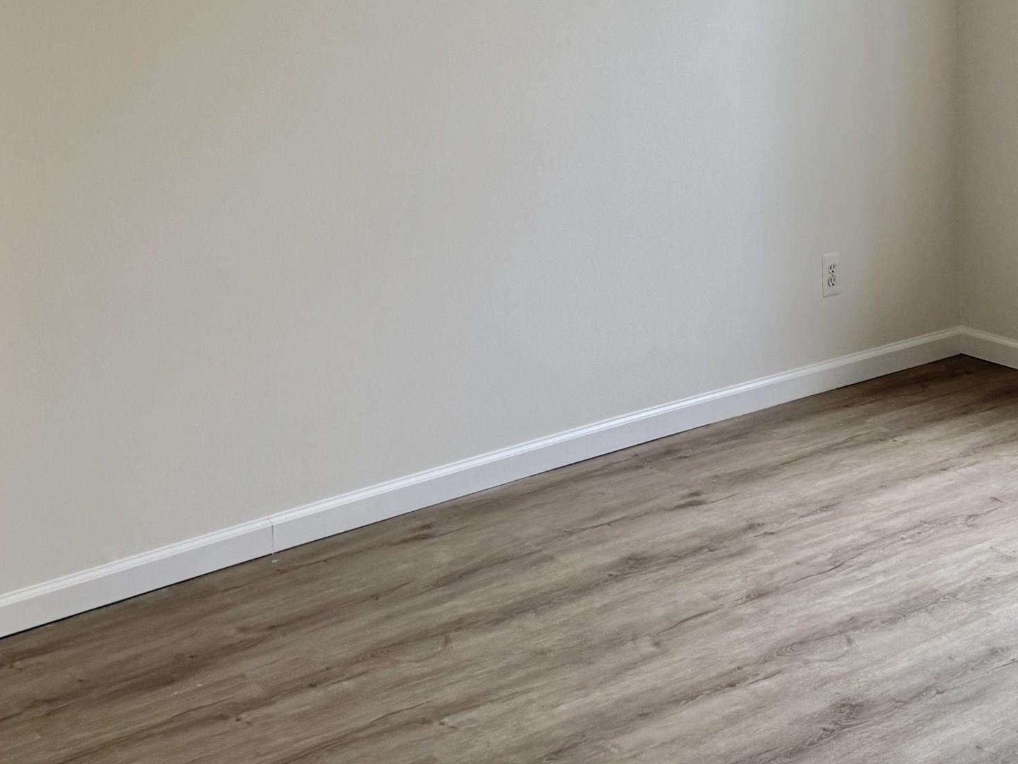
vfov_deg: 28.3
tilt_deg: -8.3
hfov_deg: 37.9
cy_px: 113
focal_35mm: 50
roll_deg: -0.6
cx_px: 382
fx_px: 1471
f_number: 1.78
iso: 200
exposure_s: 1/120
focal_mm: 6.76
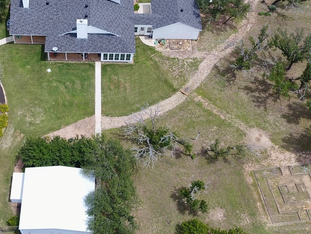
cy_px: 81
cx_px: 66
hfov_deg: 38.3
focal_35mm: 48
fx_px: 431
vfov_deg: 30.1
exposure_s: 1/909
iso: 100
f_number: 2.8
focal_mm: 3.61
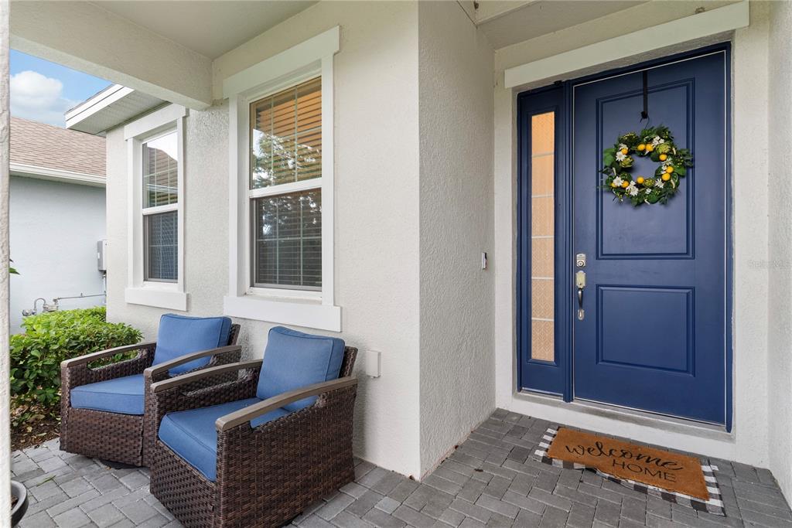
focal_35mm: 17
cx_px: 396
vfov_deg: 70.5
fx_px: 374
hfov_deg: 93.3
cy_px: 264
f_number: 8
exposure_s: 1/3
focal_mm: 17
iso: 400
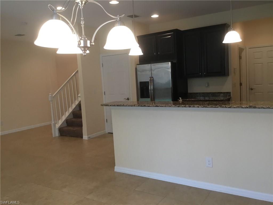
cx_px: 136
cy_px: 102
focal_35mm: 31
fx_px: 244
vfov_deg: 45.4
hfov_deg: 58.4
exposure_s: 1/30
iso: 64
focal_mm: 3.3
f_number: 2.4
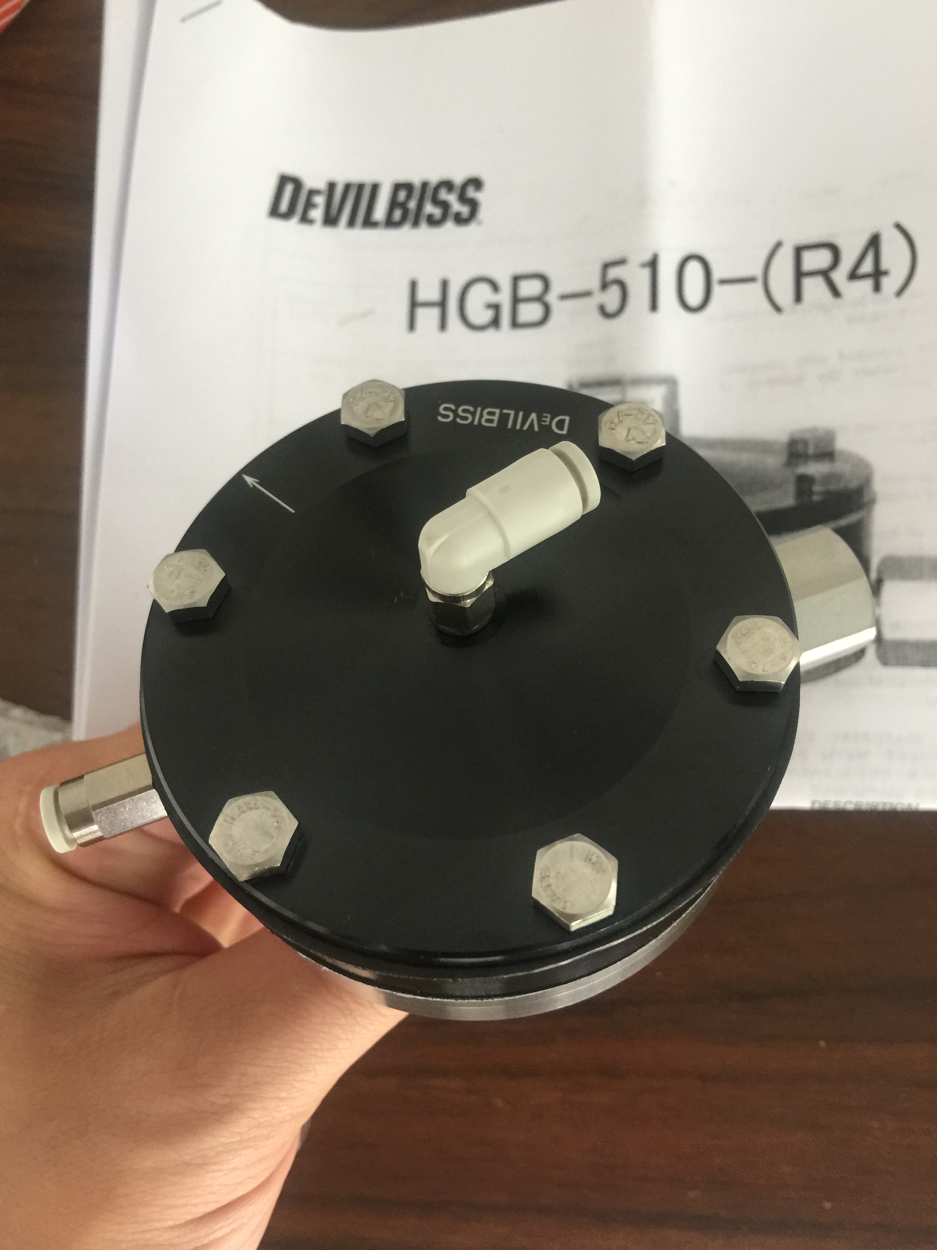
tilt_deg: -82.2
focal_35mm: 29
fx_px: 1047
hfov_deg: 48.2
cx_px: 468
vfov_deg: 61.7
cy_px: 625
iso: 100
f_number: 2.2
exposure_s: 1/17
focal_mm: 4.15
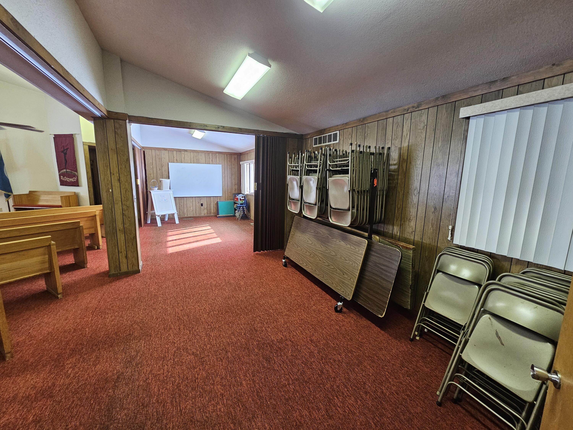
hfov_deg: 106.2
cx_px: 286
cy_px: 215
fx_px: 215
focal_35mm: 13
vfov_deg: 89.9
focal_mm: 2.2
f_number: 2.2
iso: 250
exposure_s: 1/60
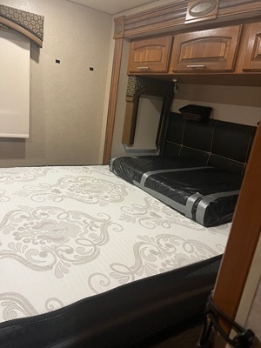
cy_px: 174
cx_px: 130
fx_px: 261
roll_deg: -8.0
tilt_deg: -13.8
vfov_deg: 67.3
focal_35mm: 26
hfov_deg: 53.1
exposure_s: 1/60
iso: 500
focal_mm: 5.1
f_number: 1.6
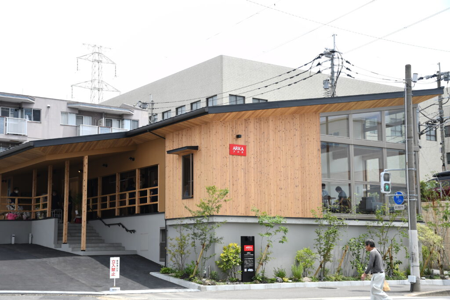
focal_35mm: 52
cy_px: 150
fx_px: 650
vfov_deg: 26.0
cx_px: 225
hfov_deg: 38.2
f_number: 4.5
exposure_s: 1/250
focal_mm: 35
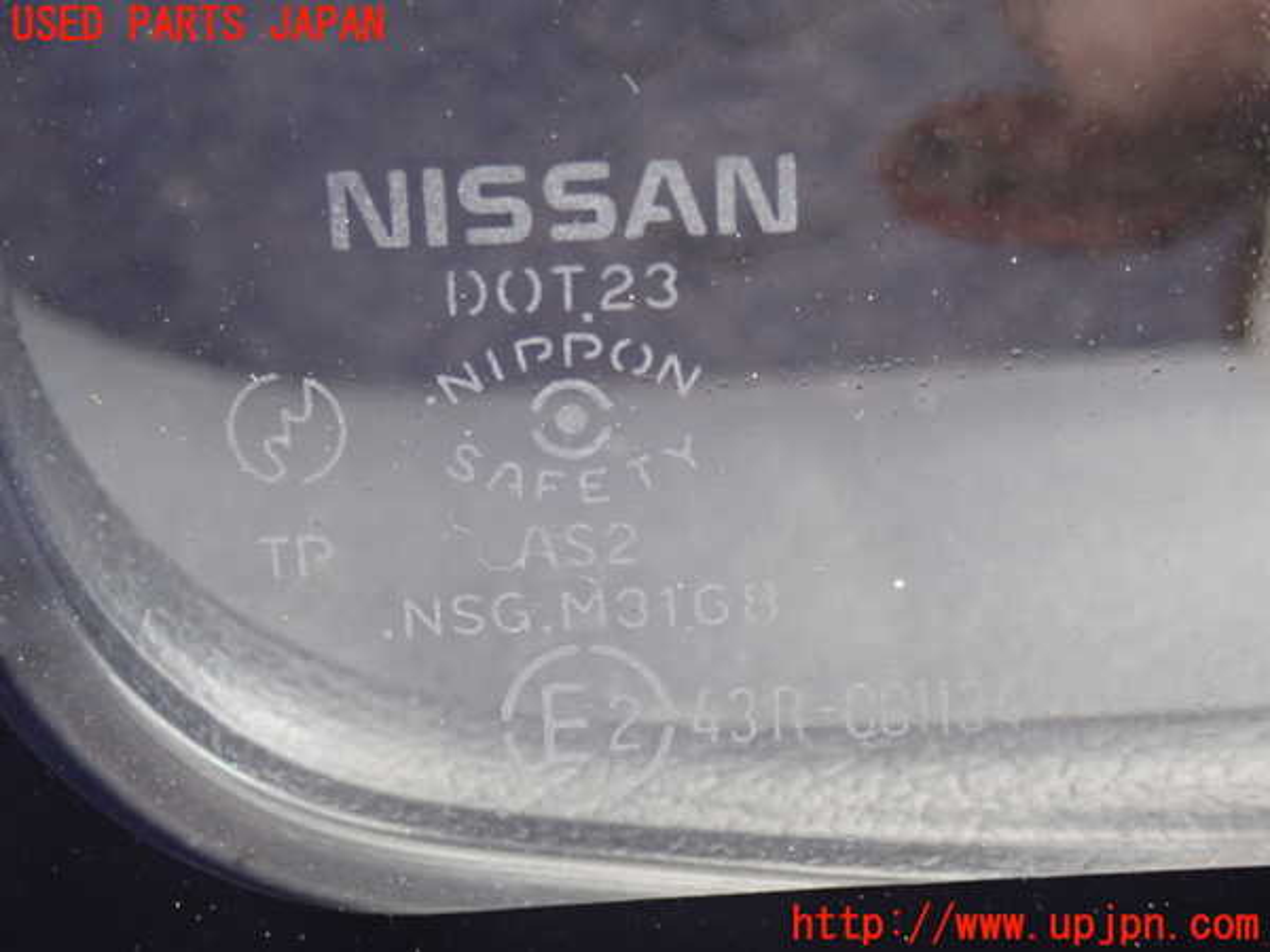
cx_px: 635
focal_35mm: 71
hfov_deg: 27.4
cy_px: 476
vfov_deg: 20.7
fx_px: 2605
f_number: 3.9
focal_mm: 12.73
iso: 500
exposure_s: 1/60
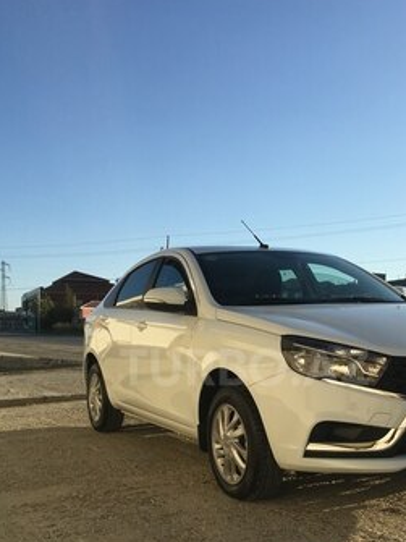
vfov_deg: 43.2
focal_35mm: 43
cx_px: 244
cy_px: 367
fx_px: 673
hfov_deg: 33.5
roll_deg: +0.0
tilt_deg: -0.9
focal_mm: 4.15
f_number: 2.2
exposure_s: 1/1350
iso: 25
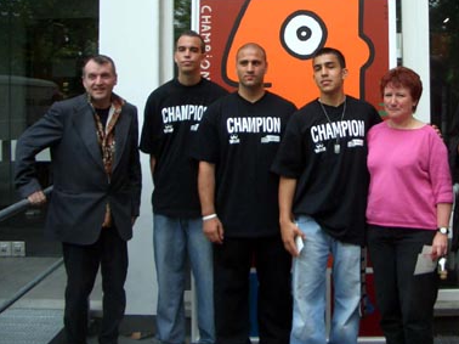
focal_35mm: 51
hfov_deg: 36.8
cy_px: 104
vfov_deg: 28.3
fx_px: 676
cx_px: 329
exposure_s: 1/200
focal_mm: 5.8
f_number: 2.6
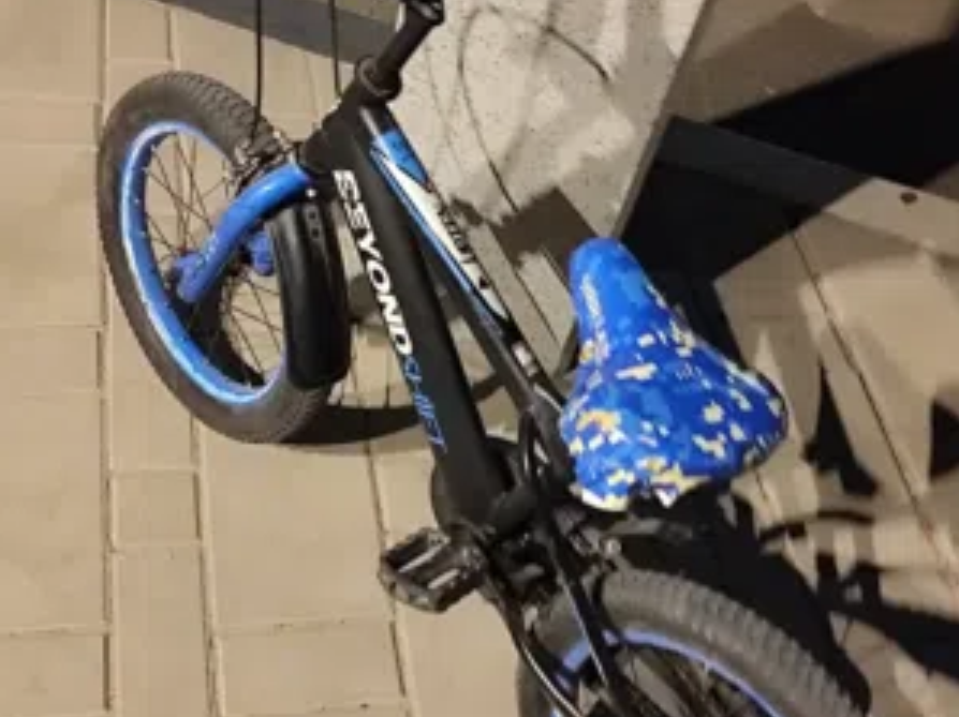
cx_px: 480
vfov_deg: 30.8
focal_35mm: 47
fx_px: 1301
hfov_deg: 40.5
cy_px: 341
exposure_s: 1/20
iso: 2500
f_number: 1.65
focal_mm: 6.14
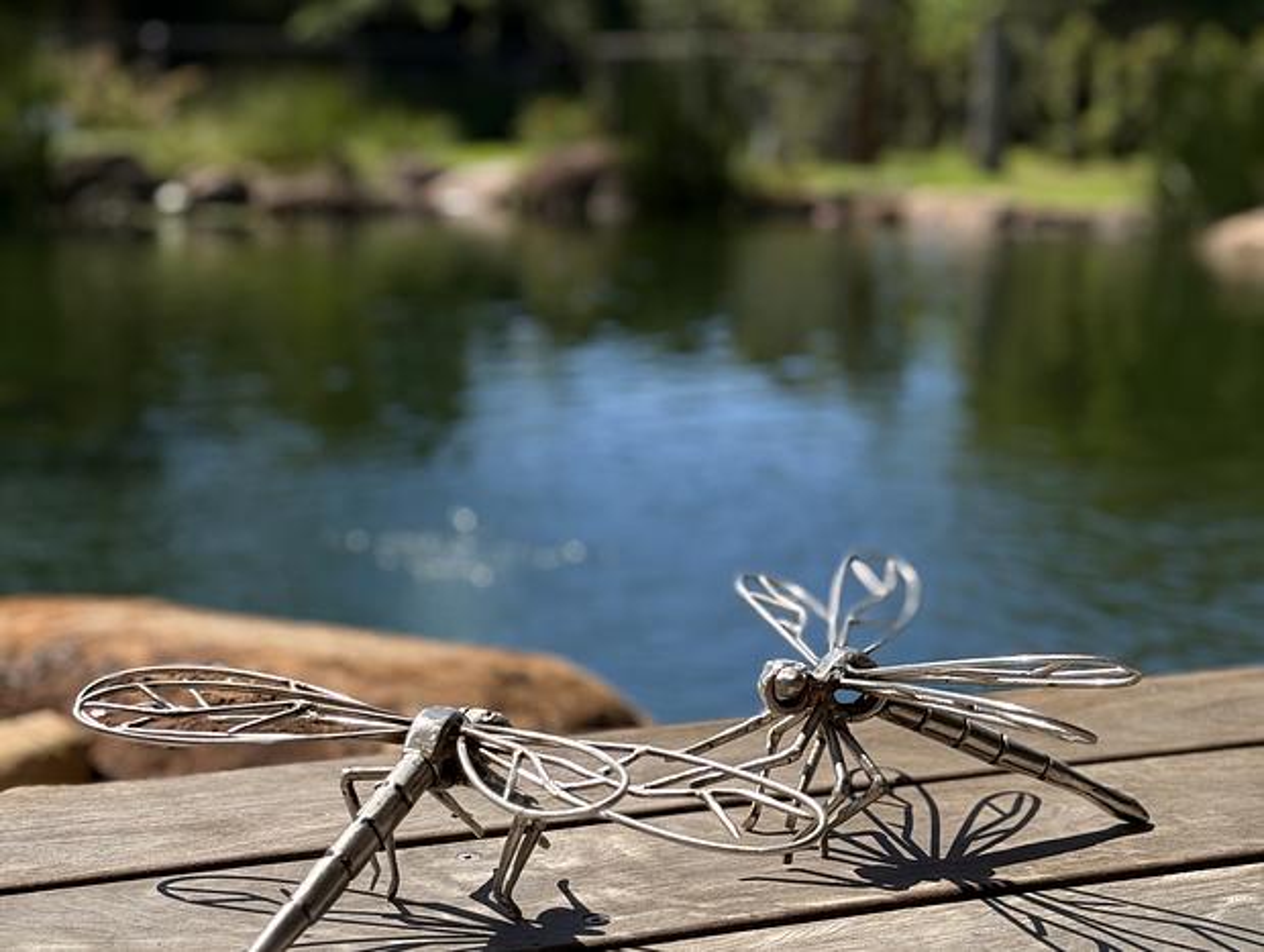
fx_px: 1755
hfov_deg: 39.6
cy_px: 476
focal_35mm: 48
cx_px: 632
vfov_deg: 30.3
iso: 64
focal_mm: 6.76
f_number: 1.78
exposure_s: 1/4098
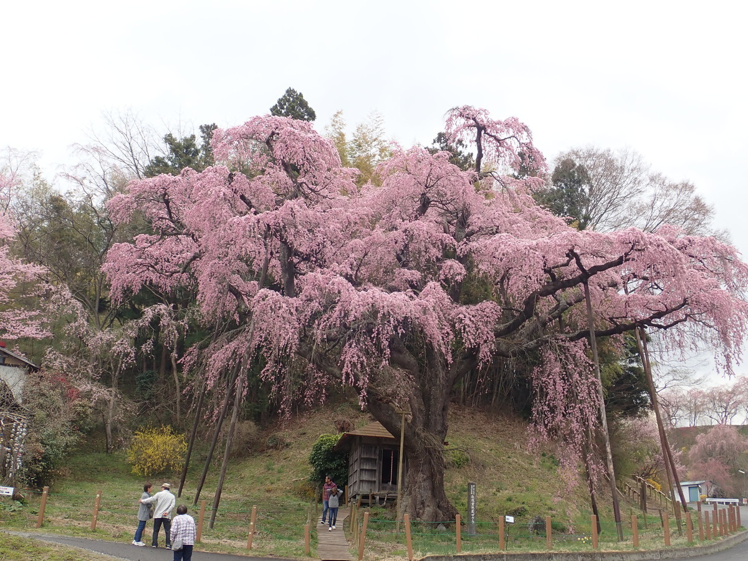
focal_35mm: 38
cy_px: 280
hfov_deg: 49.0
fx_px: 821
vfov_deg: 37.7
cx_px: 374
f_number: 3.5
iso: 100
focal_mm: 6.86
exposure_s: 1/200
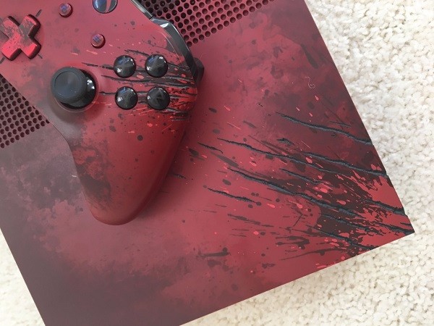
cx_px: 217
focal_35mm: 29
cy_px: 163
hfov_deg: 61.7
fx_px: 364
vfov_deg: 48.2
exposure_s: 1/33
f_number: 2.2
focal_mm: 4.15
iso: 25
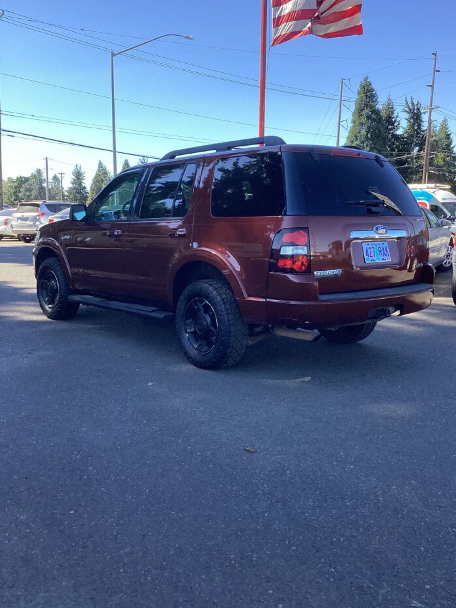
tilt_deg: -6.5
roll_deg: -0.8
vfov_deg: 53.9
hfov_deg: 41.7
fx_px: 597
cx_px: 246
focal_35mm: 34
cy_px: 285
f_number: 2.4
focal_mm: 3.3
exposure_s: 1/536
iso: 25
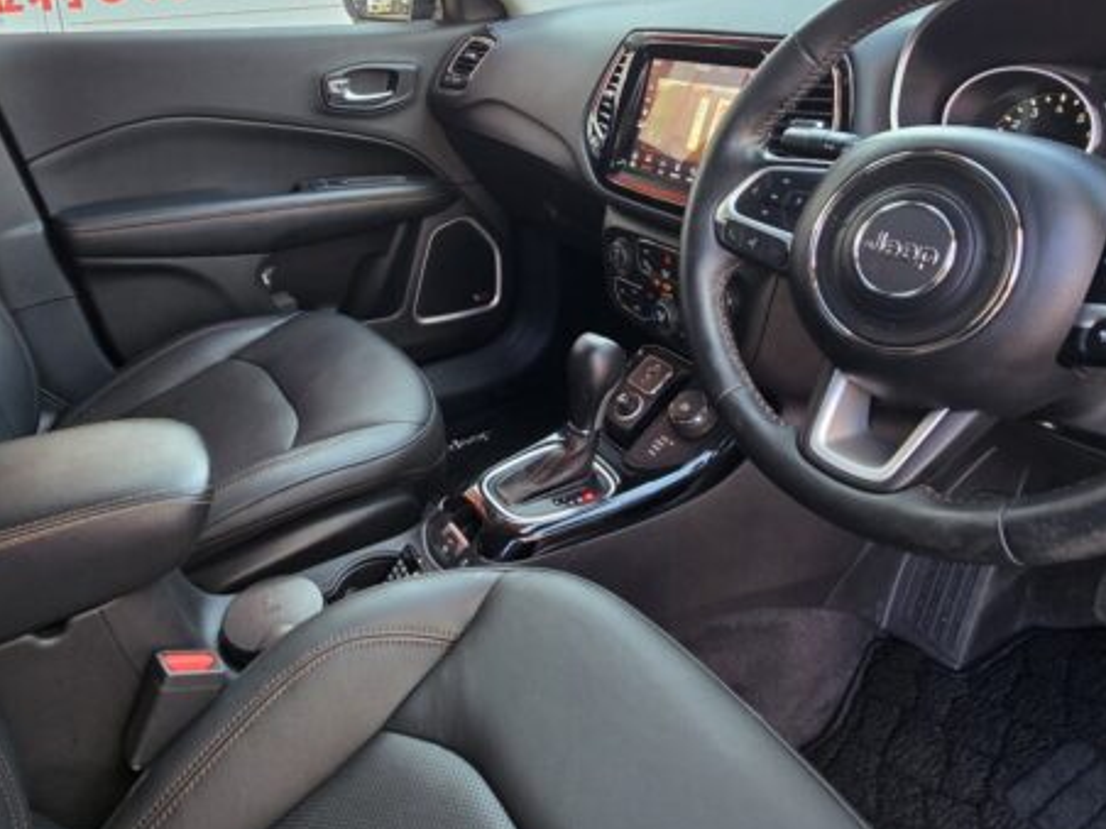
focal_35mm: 23
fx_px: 735
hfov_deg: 73.4
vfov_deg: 57.2
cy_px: 259
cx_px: 465
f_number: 2.2
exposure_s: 1/50
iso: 64
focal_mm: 2.2
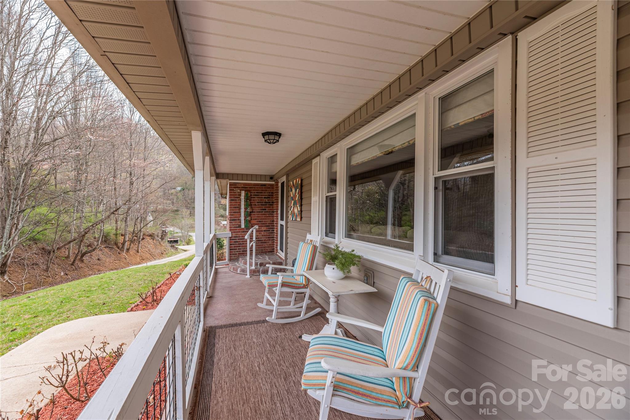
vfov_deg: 81.2
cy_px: 210
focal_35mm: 14
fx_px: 245
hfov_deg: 104.2
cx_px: 315
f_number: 8
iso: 320
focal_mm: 14
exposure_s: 1/1600
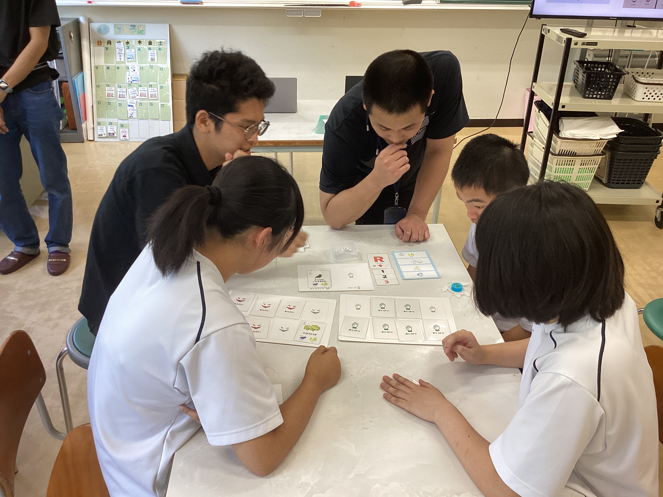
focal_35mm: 31
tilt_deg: -30.4
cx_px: 332
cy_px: 248
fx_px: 594
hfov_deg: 58.4
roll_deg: -0.8
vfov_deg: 45.4
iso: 80
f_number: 2.4
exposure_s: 1/60
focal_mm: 3.3
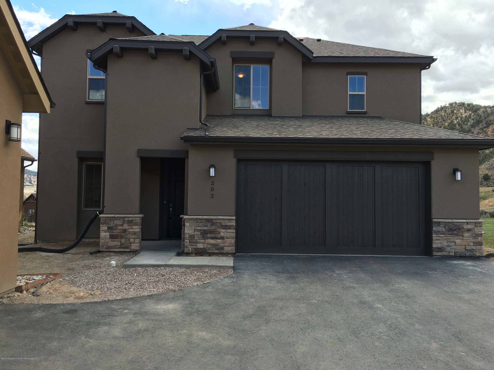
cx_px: 247
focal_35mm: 29
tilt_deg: +3.5
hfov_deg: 61.7
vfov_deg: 48.2
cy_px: 185
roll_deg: -1.2
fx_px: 414
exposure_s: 1/549
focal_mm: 4.15
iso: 25
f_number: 2.2
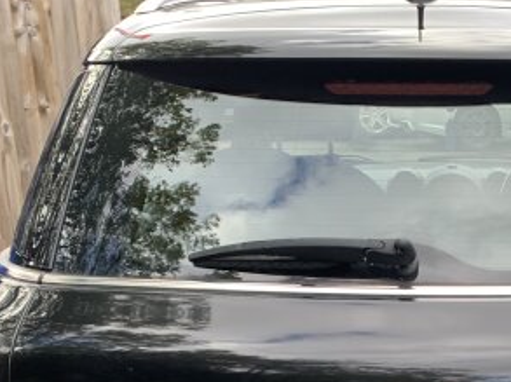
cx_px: 488
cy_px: 515
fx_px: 1180
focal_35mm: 80
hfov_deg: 23.6
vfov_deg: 17.1
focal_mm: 4.25
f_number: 1.8
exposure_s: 1/122
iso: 25
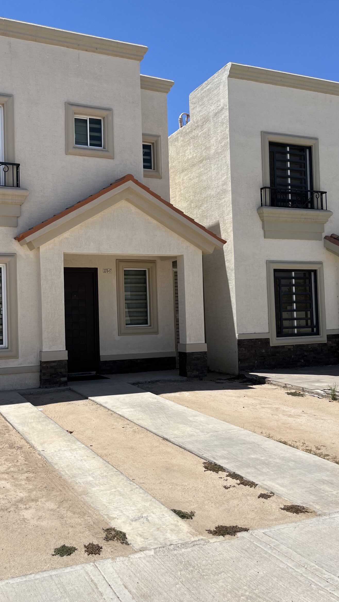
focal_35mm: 31
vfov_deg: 62.6
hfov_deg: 37.1
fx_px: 495
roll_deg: +2.0
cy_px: 300
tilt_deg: +2.4
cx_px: 95
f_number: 1.6
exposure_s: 1/5319
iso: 50
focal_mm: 5.1
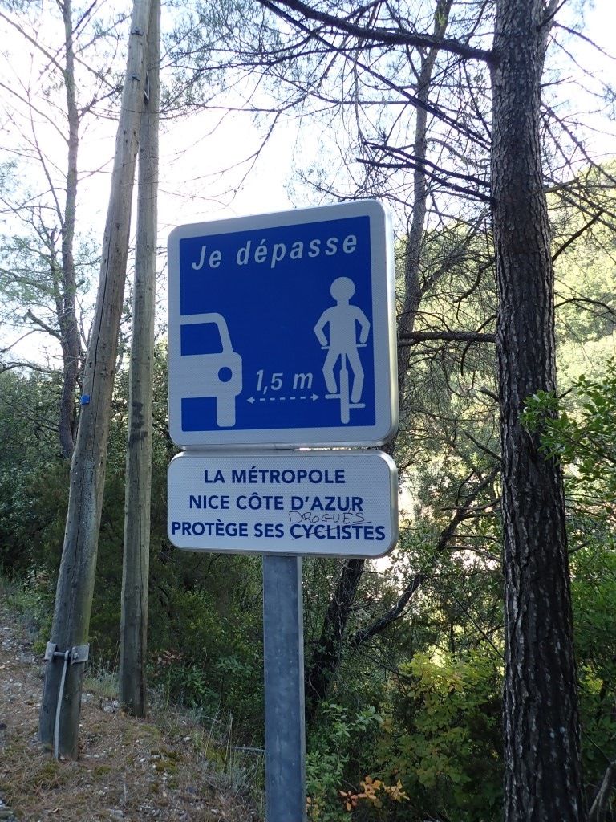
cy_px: 411
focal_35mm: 25
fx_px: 593
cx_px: 308
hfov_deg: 54.9
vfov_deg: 69.4
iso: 100
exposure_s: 1/80
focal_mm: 4.5
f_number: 2.8
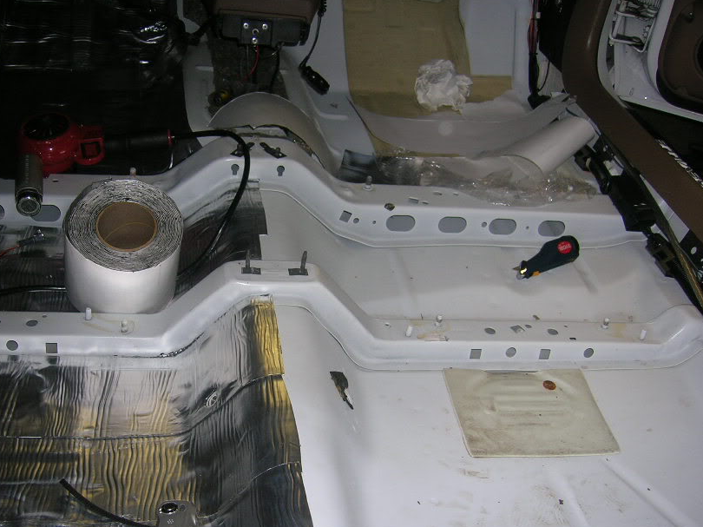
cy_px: 310
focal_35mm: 43
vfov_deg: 33.5
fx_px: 873
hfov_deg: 43.5
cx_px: 265
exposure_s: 1/60.1
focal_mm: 5.7
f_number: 2.9
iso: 50
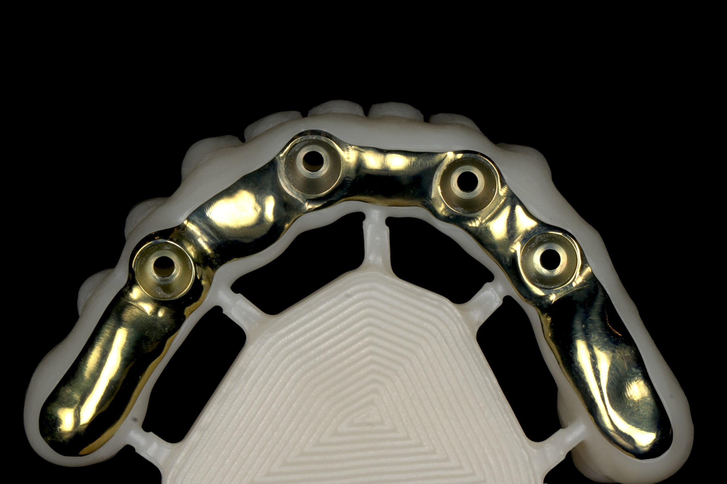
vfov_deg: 8.7
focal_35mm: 158
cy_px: 242
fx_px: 3180
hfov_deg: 13.0
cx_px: 364
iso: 100
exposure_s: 1/200
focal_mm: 105
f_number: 22
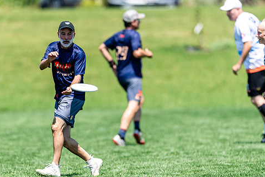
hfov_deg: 2.7
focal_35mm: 774
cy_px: 103
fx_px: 5697
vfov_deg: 1.8
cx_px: 96
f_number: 2.8
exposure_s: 1/2000
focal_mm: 400
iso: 110
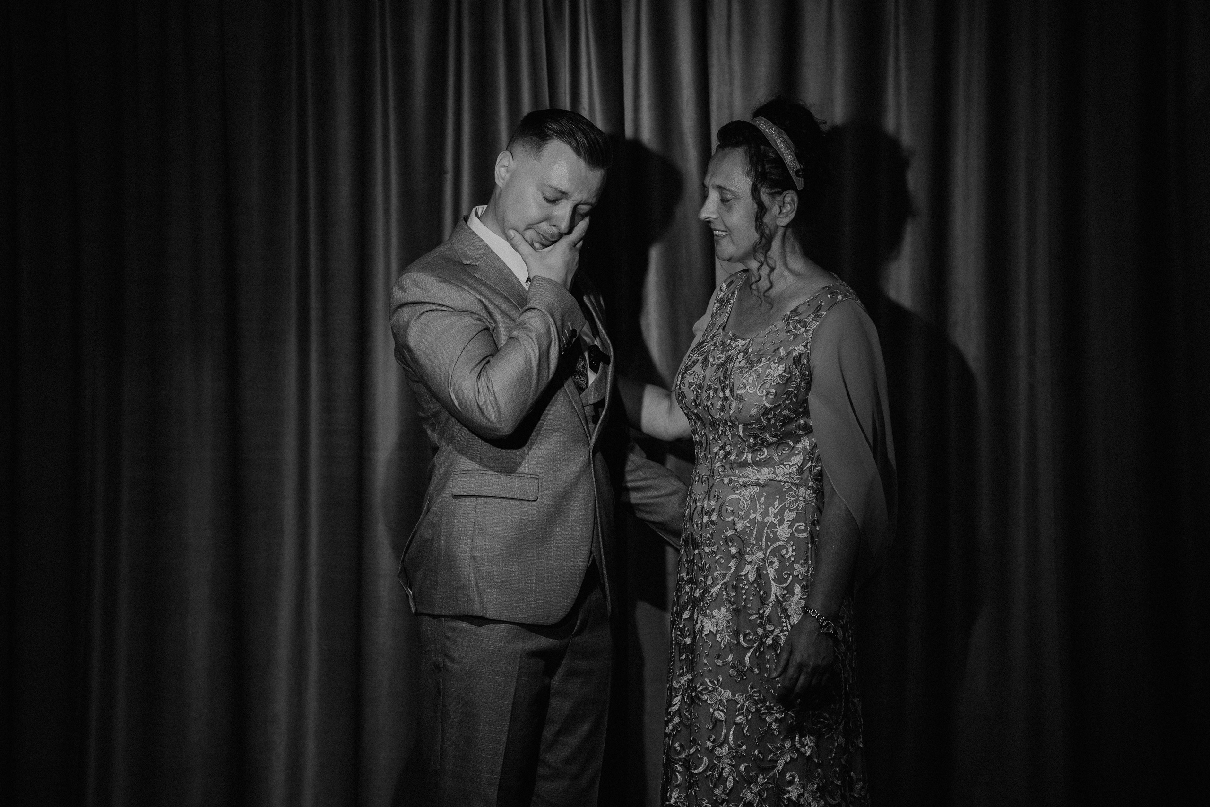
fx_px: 2857
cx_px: 605
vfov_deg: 16.1
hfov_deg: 23.9
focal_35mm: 85
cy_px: 404
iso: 800
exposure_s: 1/640
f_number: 2.8
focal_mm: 85
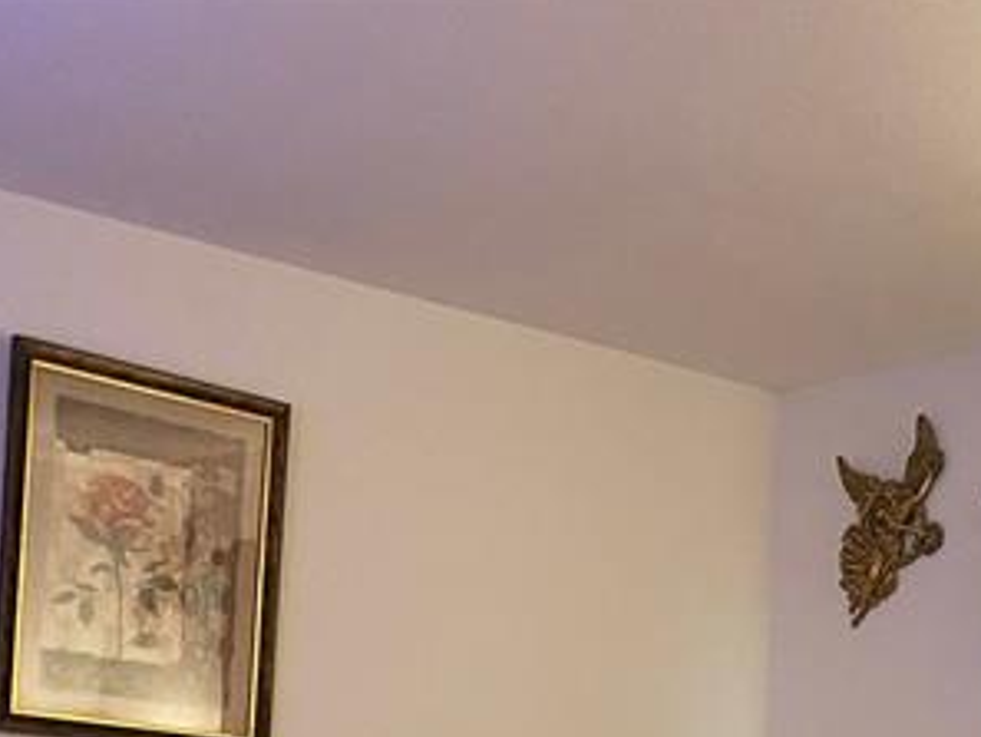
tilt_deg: -4.1
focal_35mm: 70
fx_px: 1985
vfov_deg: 19.3
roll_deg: -1.5
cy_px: 972
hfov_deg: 27.6
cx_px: 654
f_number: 1.8
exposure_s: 1/40
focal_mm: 4.25
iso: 500
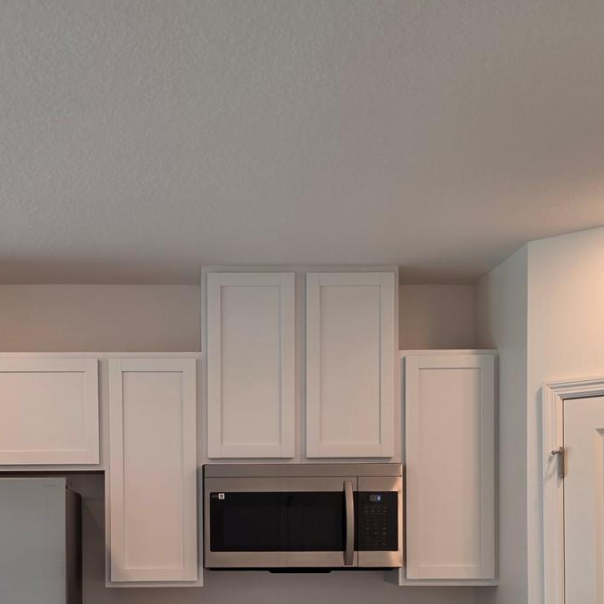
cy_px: 509
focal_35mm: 49
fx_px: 967
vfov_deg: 33.4
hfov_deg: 34.1
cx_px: 166
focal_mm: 6.5
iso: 50
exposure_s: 1/120
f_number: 1.4
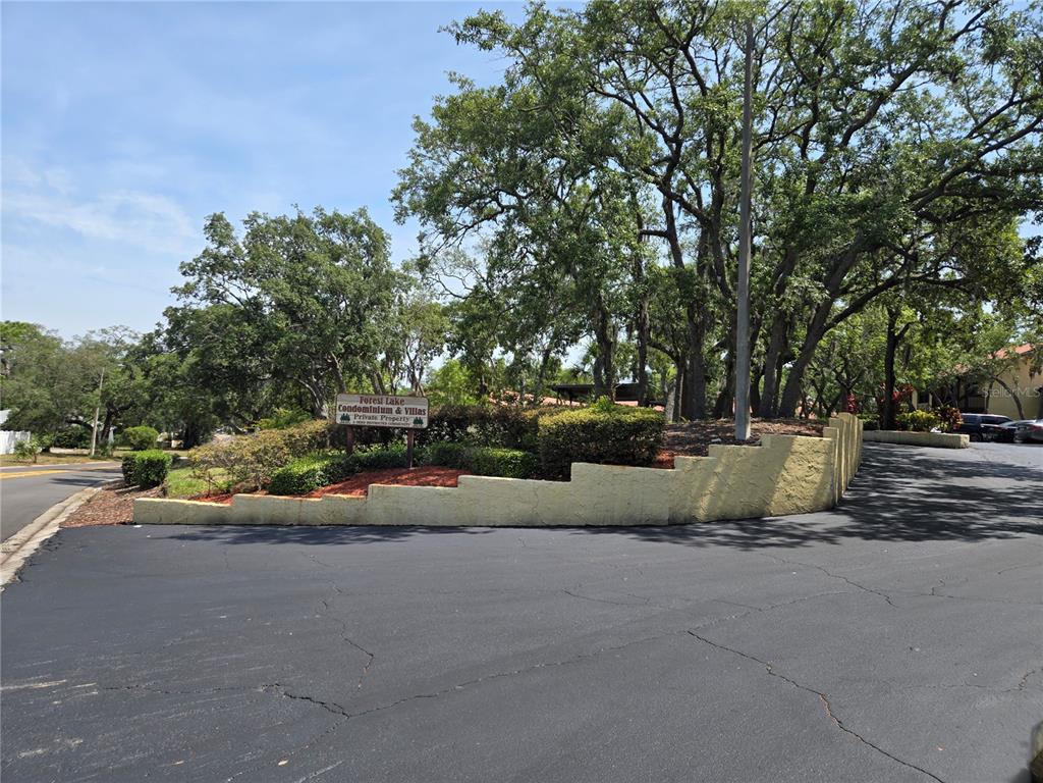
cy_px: 392
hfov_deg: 73.9
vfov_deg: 58.9
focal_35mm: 23
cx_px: 522
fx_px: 693
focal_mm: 5.4
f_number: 1.8
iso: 25
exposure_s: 1/1414
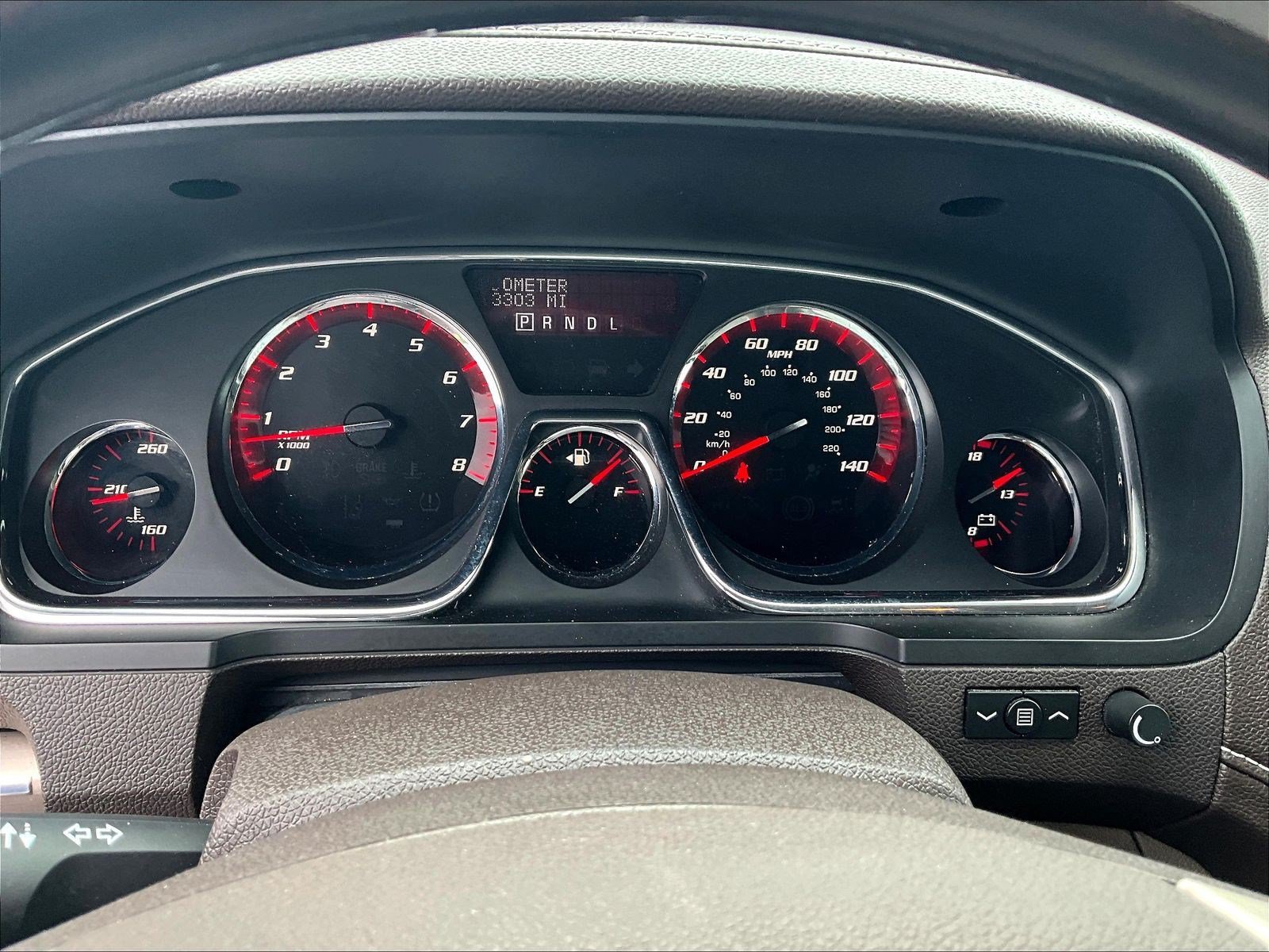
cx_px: 634
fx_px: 1063
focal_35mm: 29
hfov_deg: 61.7
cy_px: 476
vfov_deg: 48.2
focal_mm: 3
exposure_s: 1/107
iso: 64
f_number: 1.8
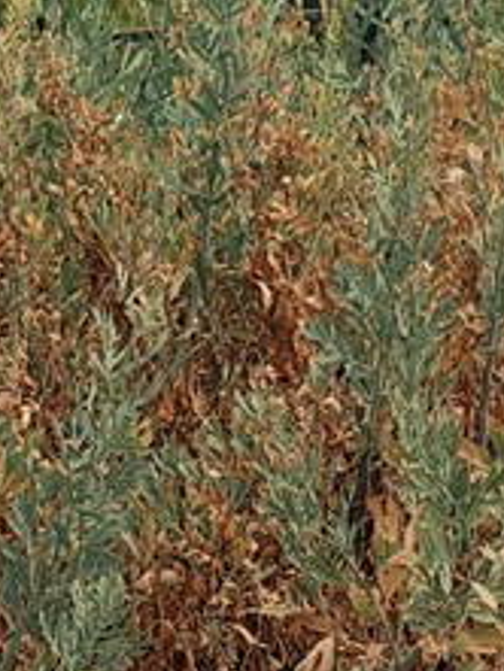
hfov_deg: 6.6
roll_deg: -1.0
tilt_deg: +0.2
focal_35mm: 222
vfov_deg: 8.7
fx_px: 4306
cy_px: -367
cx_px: 756
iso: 64
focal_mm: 6.76
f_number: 1.78
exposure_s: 1/6536
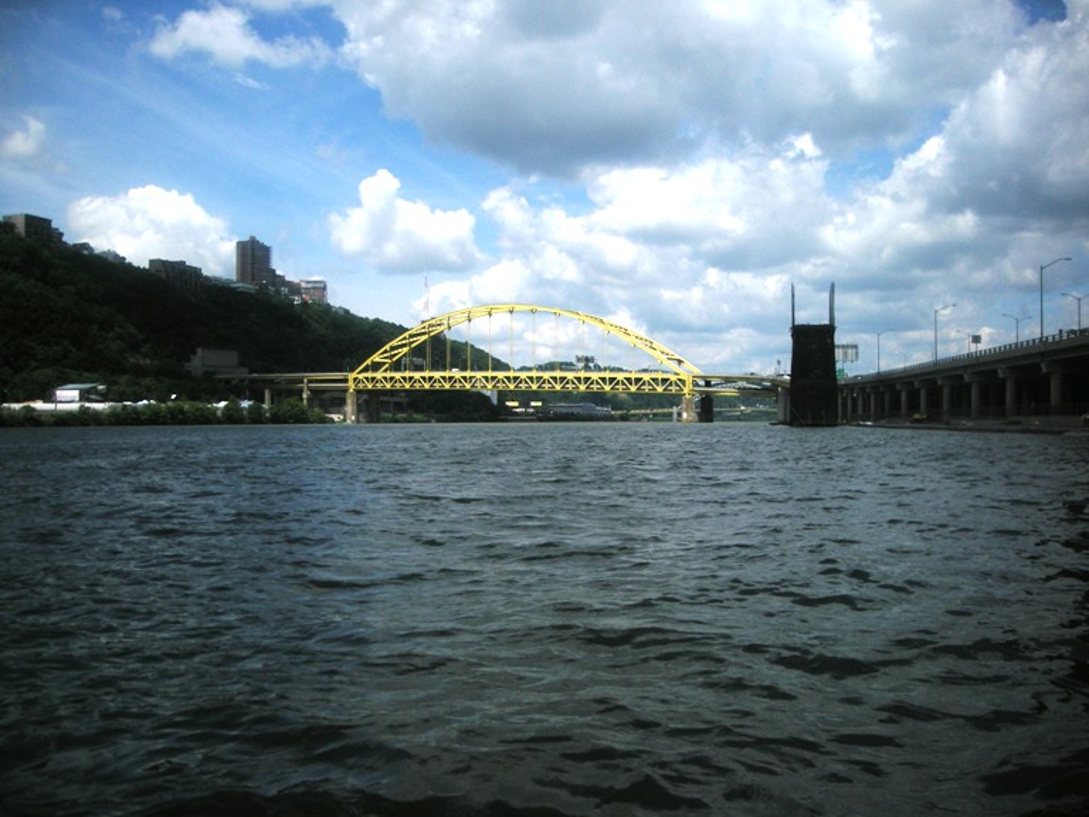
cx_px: 544
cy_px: 408
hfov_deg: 52.6
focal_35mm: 35
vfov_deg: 40.7
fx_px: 1101
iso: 50
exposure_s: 1/947
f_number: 5.7
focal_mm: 5.7
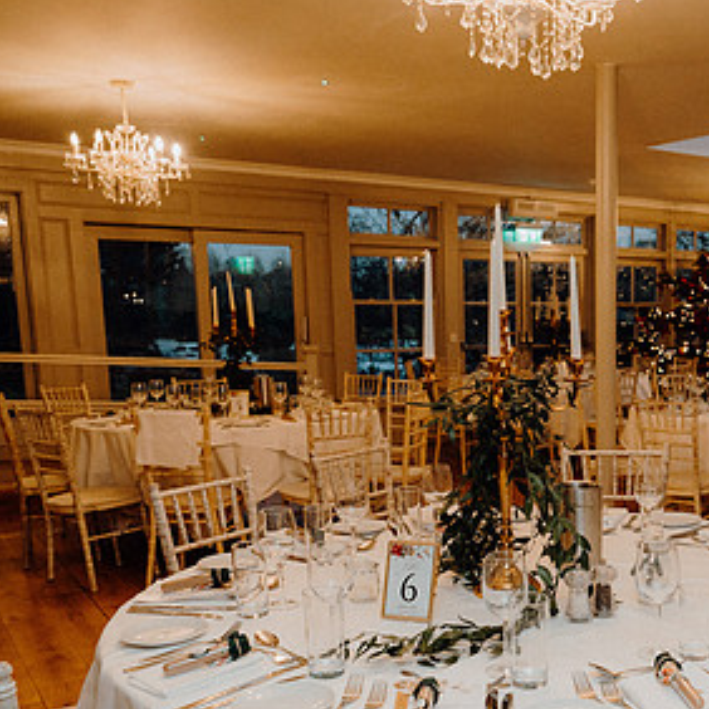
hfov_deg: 37.9
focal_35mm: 42
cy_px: 481
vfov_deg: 39.5
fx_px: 973
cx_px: 608
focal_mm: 24
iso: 2500
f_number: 3.5
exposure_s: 1/160
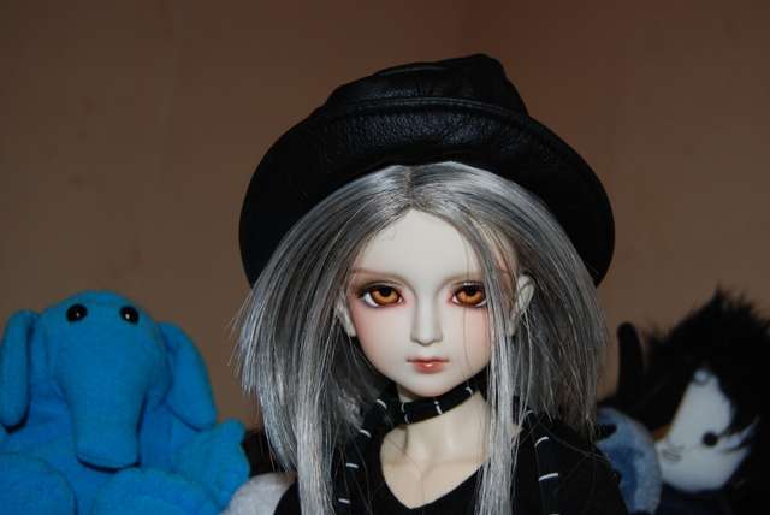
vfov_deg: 23.8
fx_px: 1220
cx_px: 385
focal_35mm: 57
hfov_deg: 35.0
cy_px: 258
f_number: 5
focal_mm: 38
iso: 200
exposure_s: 1/60
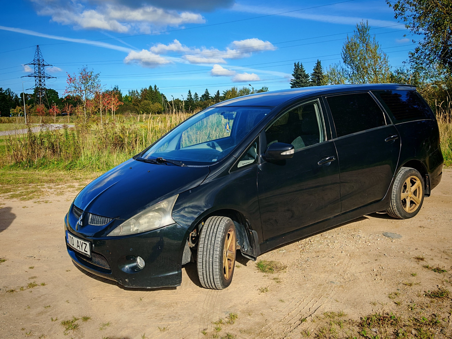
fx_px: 483
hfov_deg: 50.1
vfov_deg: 38.7
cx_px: 226
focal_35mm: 37
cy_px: 170
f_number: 2
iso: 100
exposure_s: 1/6400
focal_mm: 6.83
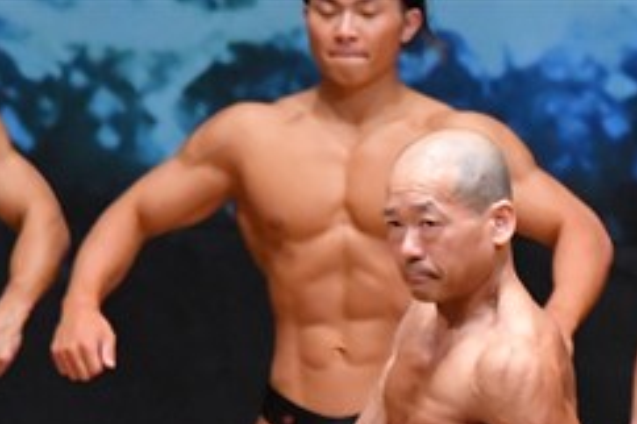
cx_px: 752
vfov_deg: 1.5
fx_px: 16144
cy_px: 677
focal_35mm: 913
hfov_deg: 2.3
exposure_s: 1/400
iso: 8000
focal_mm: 190
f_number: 5.6
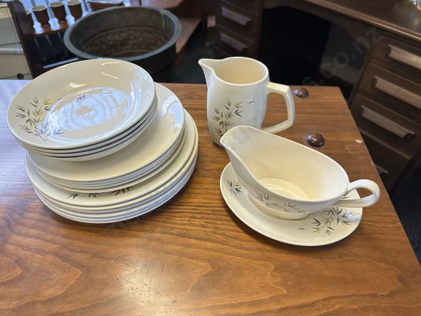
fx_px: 292
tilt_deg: -45.8
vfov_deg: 56.8
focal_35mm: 24
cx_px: 210
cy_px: 158
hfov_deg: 71.6
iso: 64
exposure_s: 1/100
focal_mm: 6.86
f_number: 1.78
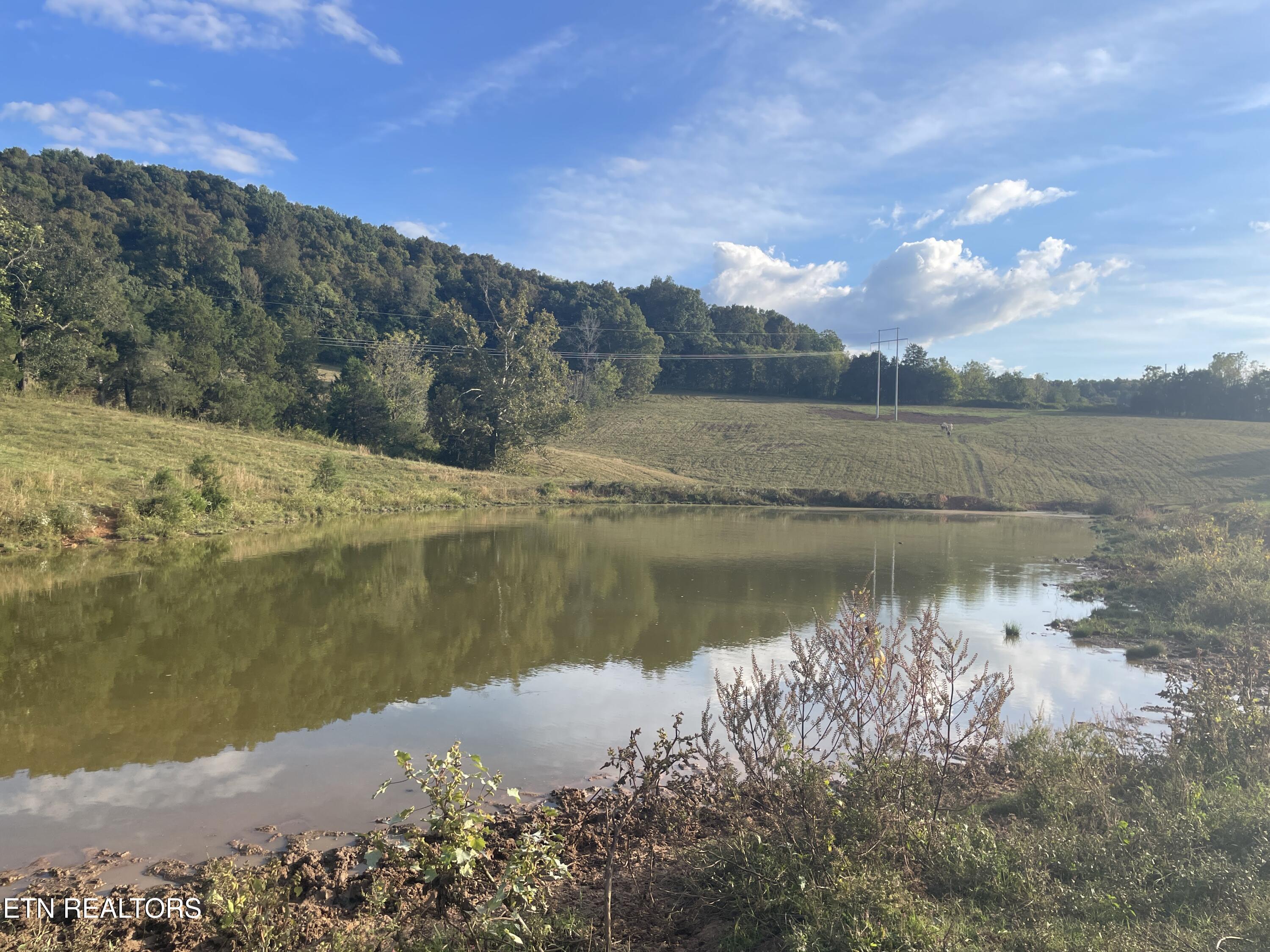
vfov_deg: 53.1
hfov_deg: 67.3
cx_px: 635
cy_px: 476
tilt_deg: -0.2
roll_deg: -0.7
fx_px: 954
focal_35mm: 26
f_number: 1.6
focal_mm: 4.2
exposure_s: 1/2174
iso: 32
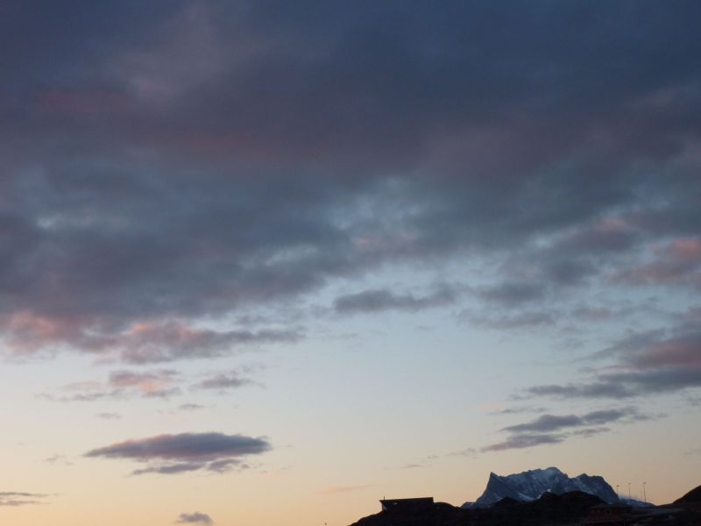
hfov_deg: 32.7
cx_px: 350
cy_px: 263
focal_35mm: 59
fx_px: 1195
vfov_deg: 24.8
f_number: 3.9
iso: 80
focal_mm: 9.7
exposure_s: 1/60
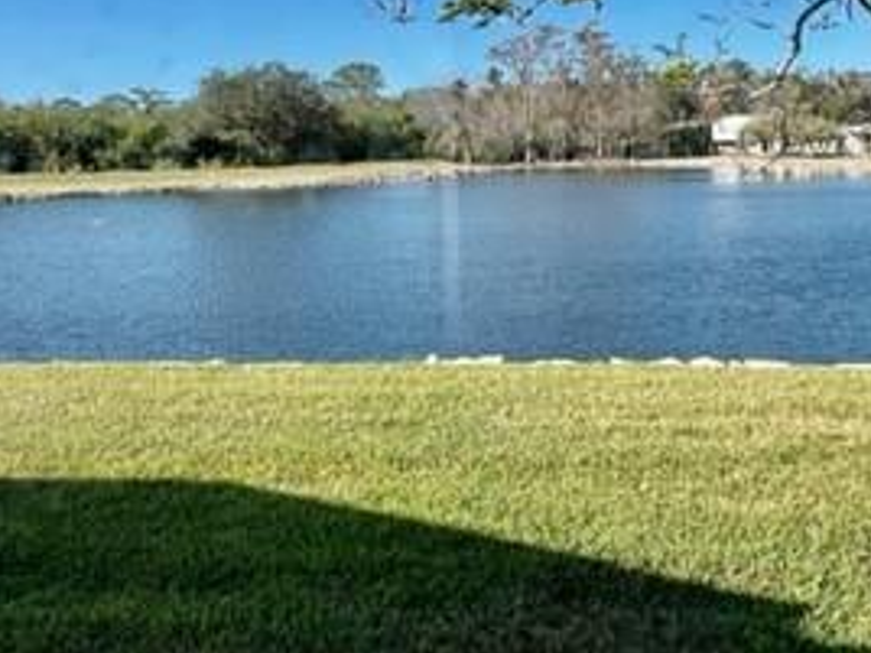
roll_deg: +1.8
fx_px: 780
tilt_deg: +0.5
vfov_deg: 43.5
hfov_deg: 57.4
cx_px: 562
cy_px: 136
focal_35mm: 31
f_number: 1.8
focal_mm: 1.57
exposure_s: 1/1220
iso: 32
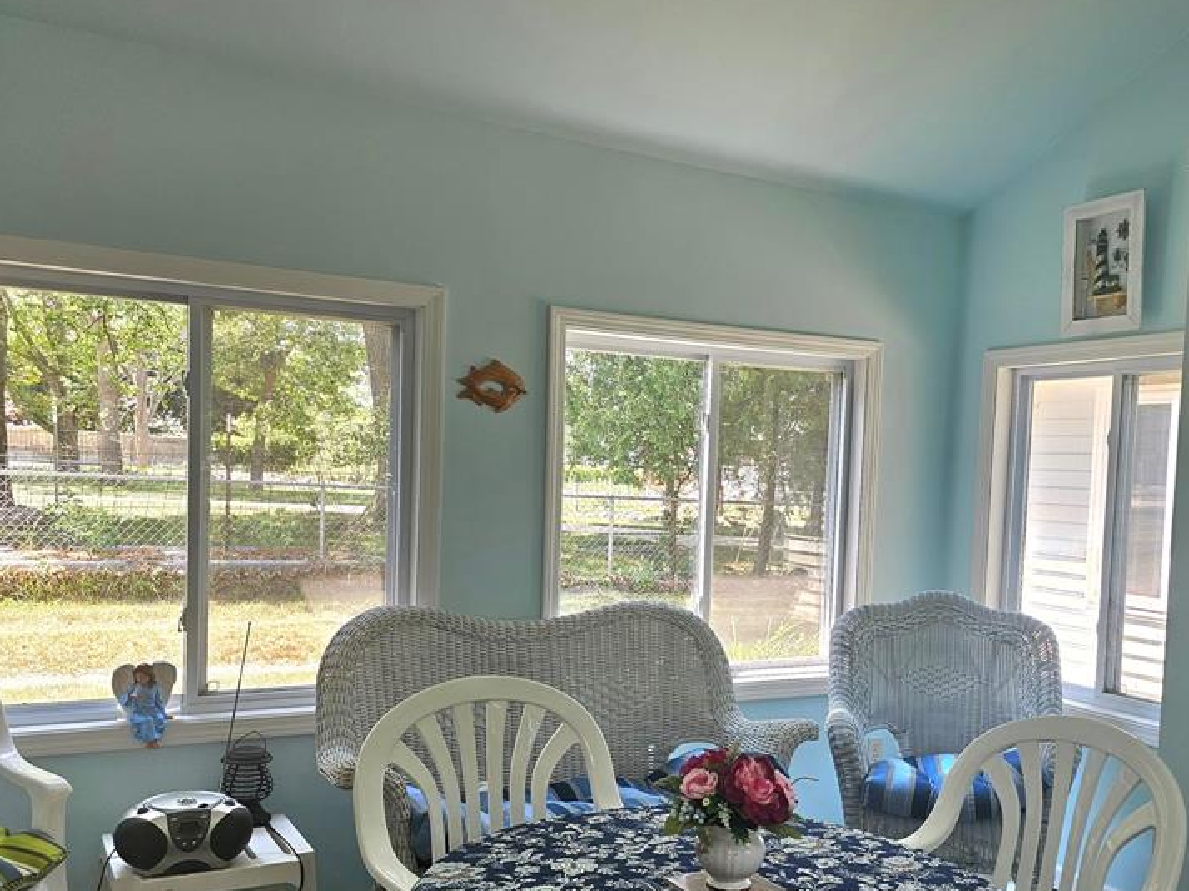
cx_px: 686
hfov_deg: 55.1
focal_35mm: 33
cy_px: 535
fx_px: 1133
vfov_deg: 42.7
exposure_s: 1/120
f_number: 1.7
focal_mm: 6.3
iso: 32
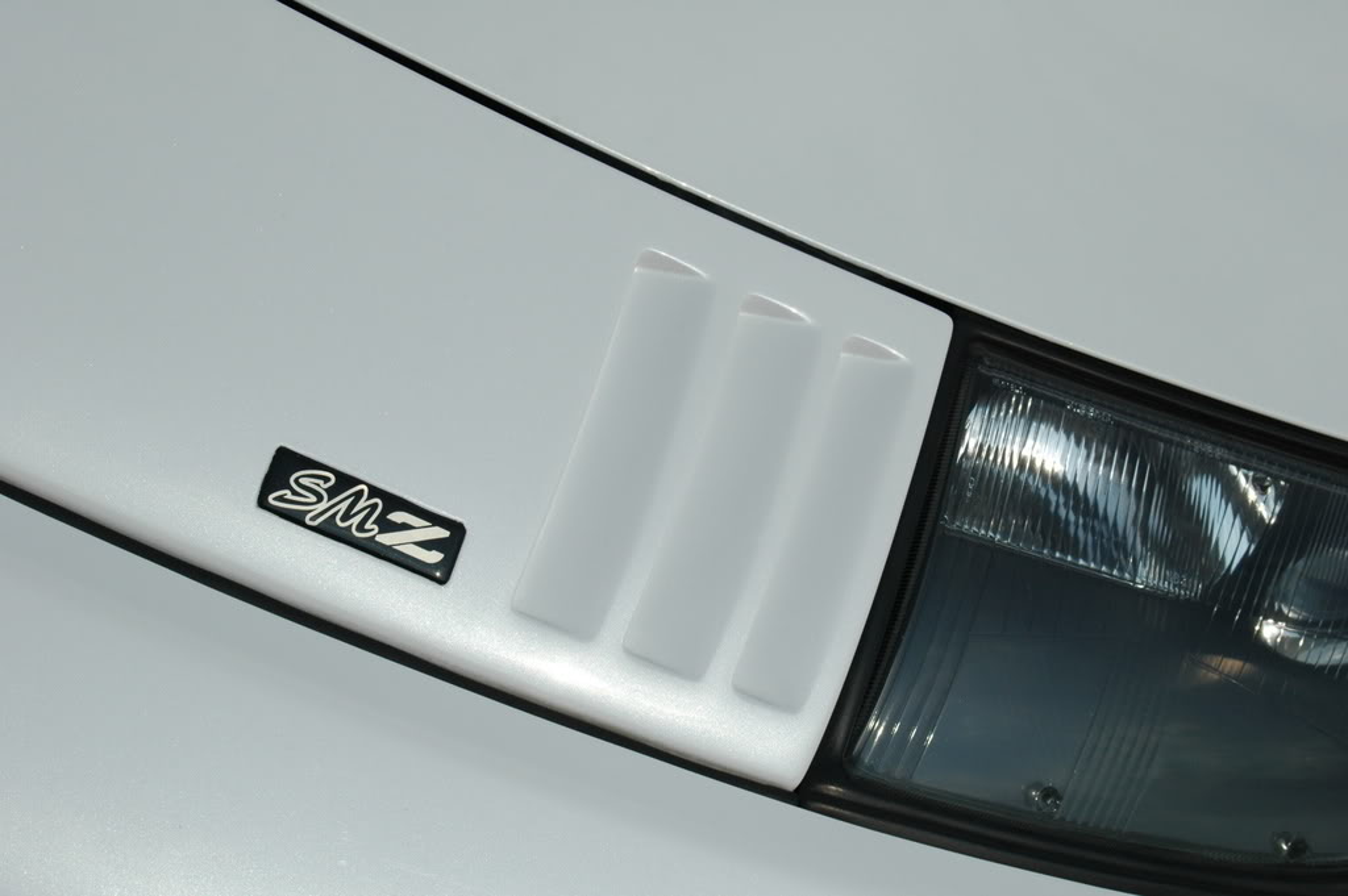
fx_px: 2806
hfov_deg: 27.0
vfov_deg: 18.2
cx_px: 674
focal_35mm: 75
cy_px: 448
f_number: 13
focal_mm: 50
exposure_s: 1/1000
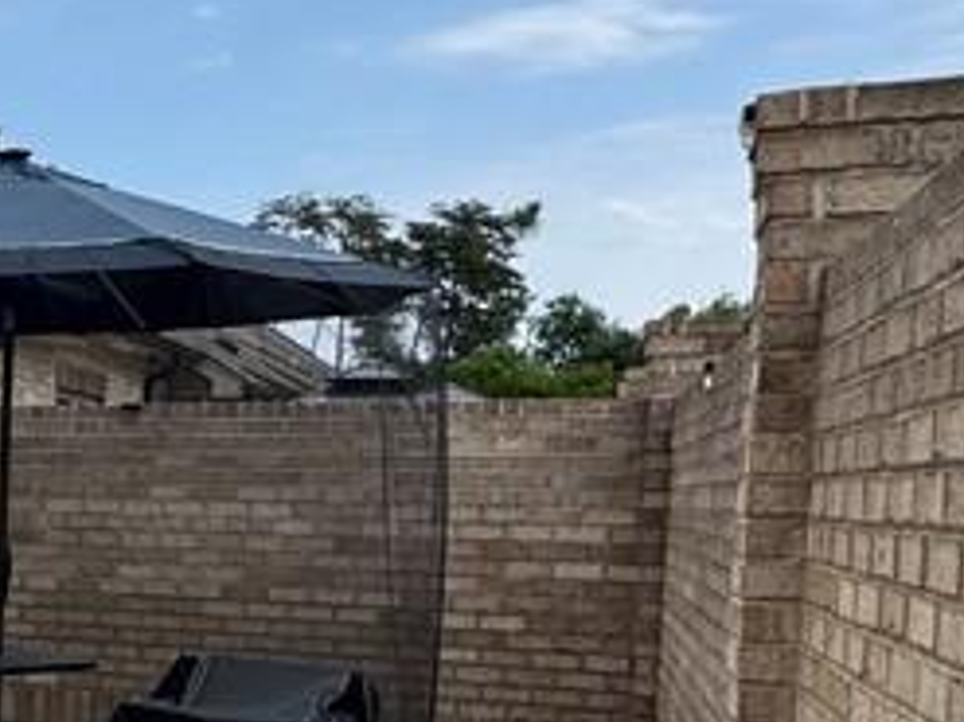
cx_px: -324
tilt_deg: -4.8
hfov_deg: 27.2
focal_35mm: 58
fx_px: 1614
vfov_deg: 24.7
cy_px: 597
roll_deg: -1.3
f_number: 2.2
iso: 50
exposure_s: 1/1567
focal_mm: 2.22
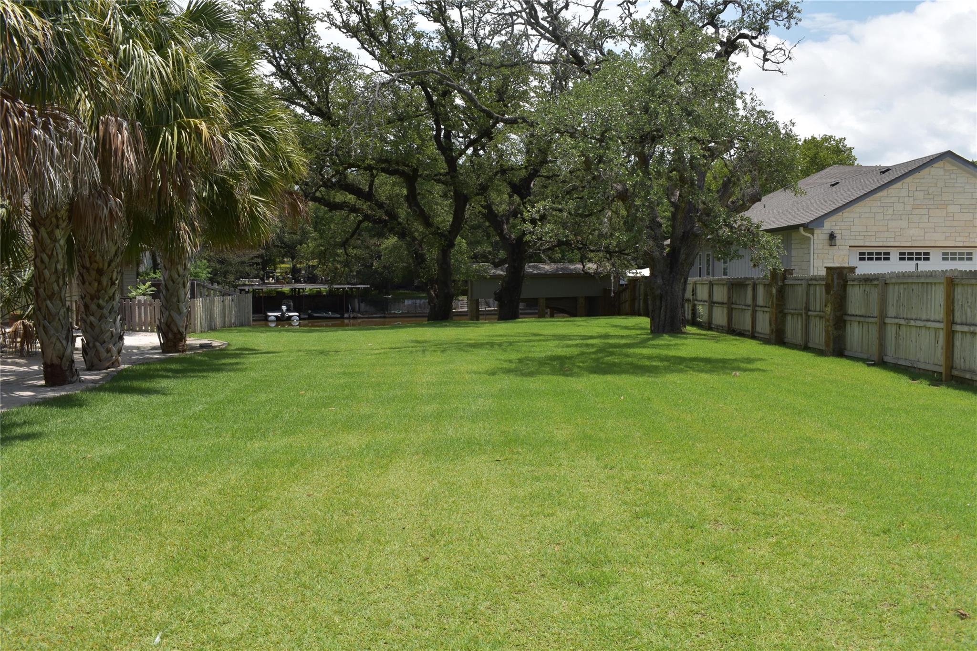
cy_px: 326
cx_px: 488
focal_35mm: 30
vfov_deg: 43.6
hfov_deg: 61.9
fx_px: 814
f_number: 11
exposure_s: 1/200
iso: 100
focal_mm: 20
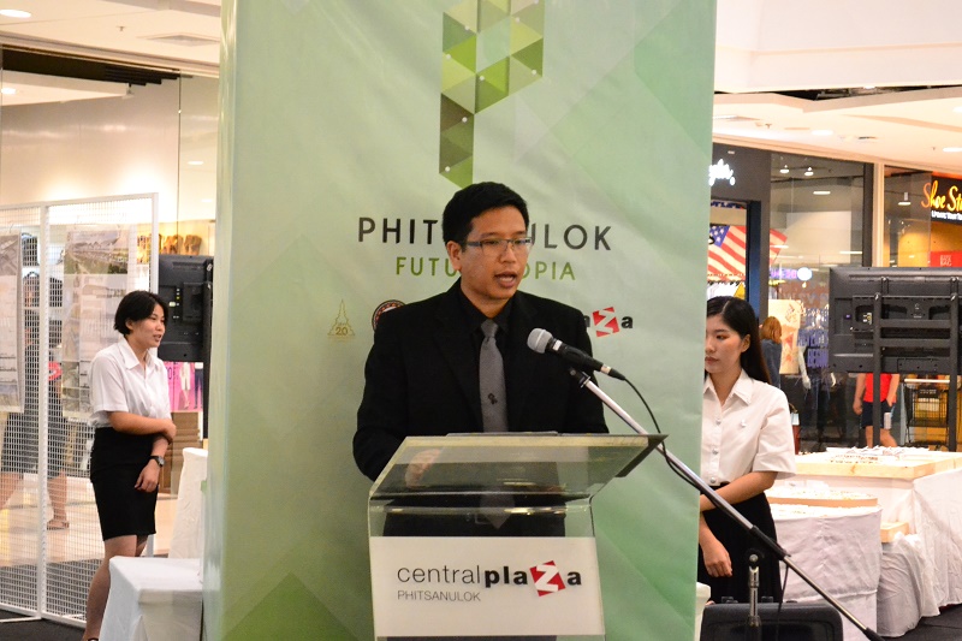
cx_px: 481
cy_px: 320
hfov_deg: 24.6
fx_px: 2204
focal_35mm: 82
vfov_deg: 16.5
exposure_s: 1/60
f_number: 5.6
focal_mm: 55
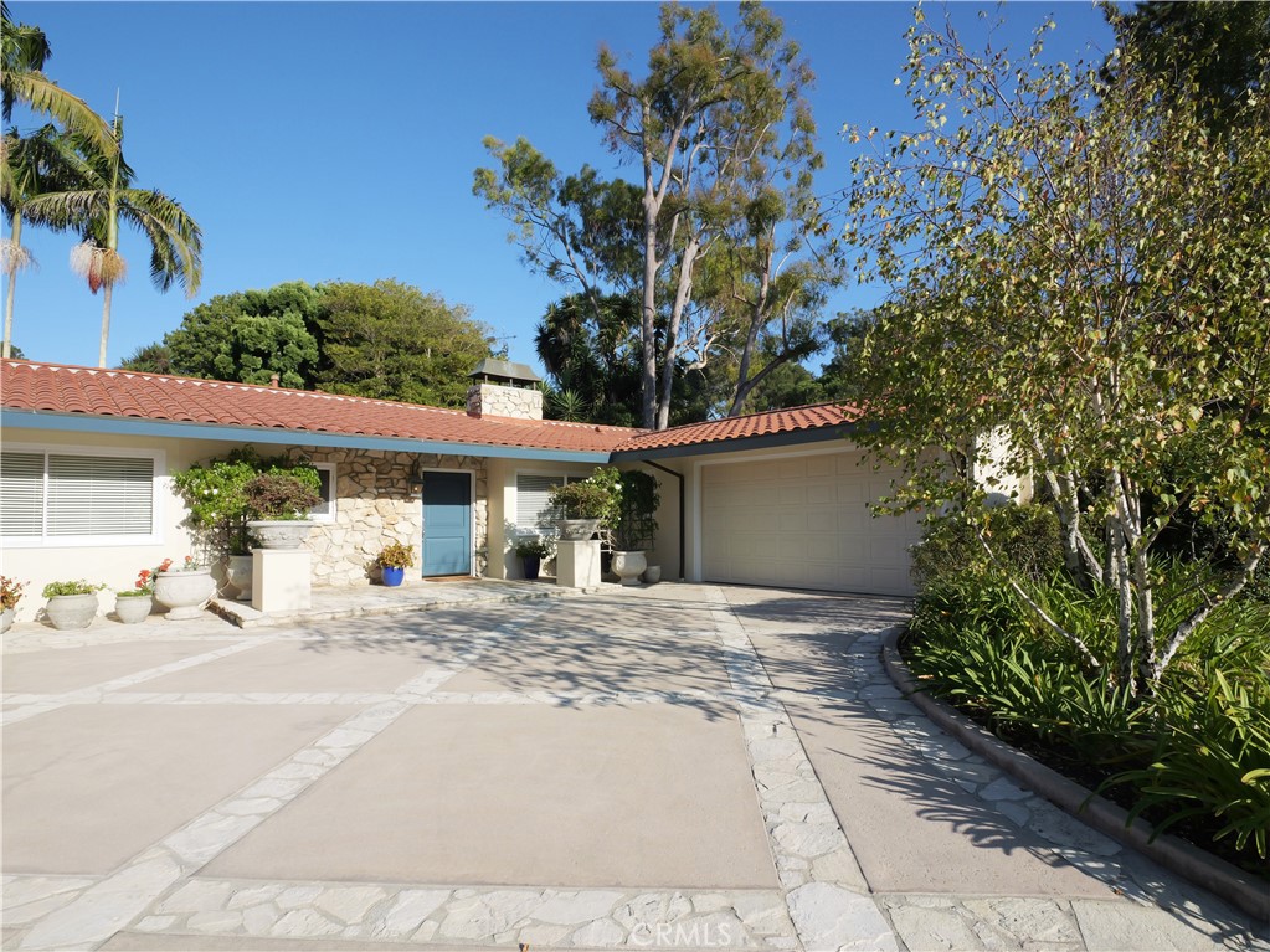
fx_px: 660
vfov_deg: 71.6
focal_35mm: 18
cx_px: 635
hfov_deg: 87.8
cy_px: 476
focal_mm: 9
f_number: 11
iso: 250
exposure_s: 1/320
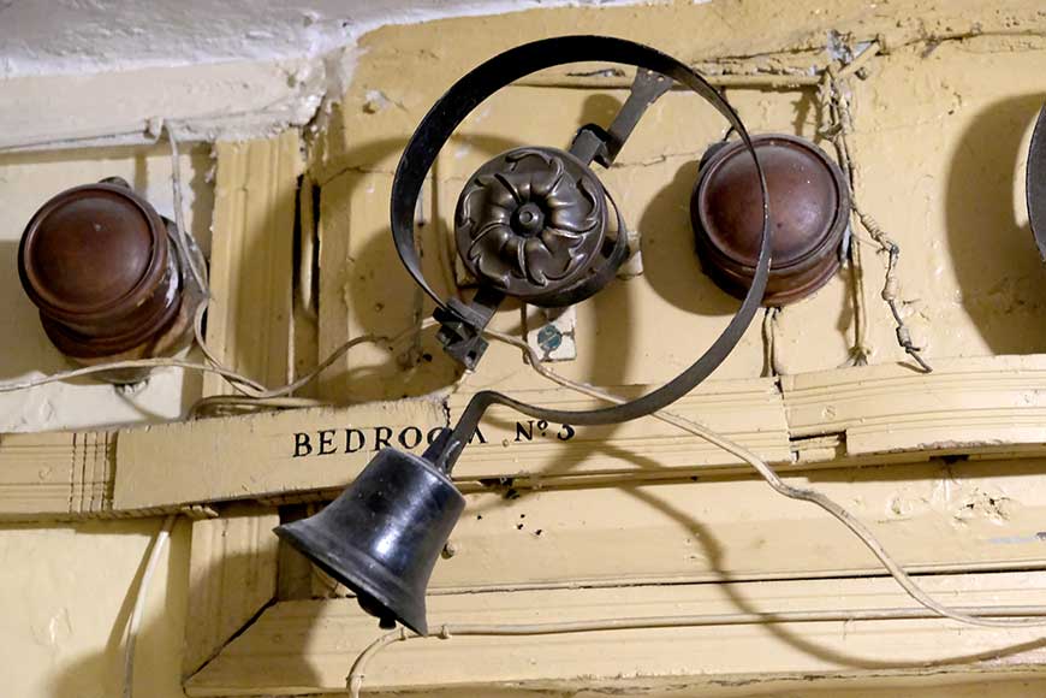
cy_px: 349
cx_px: 523
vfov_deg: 22.3
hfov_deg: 32.9
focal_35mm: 61
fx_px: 1772
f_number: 4
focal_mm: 40.7
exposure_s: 1/56
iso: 6400
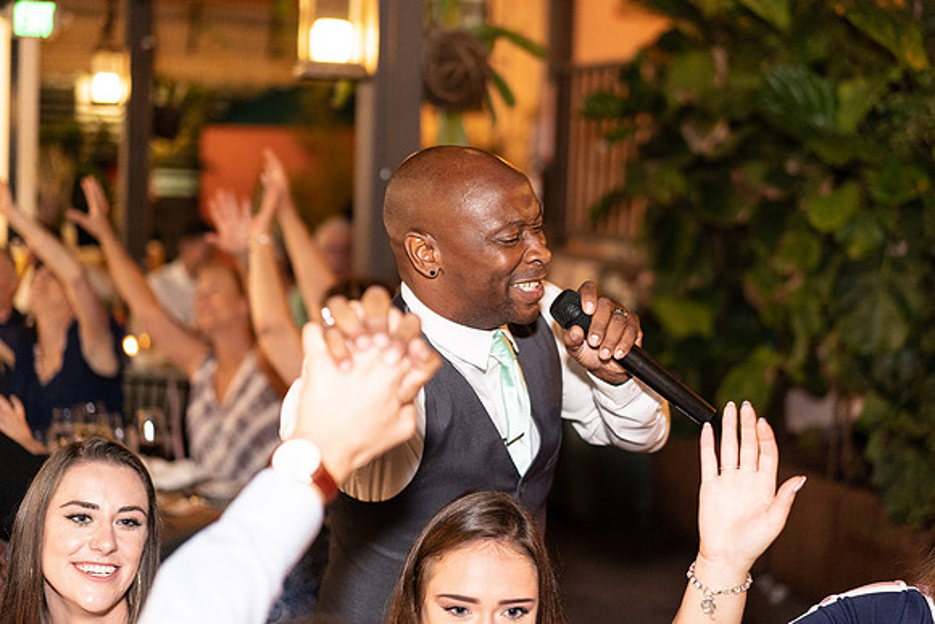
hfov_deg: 34.5
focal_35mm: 58
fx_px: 1506
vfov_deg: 23.4
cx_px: 493
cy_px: 295
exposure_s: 1/200
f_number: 2
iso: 2500
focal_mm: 55
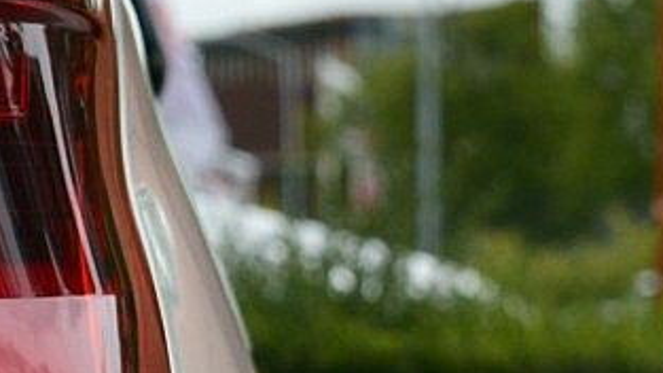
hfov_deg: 4.8
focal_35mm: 449
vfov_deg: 2.7
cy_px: 339
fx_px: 7888
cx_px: -568
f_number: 10
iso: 400
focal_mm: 55
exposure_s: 1/320
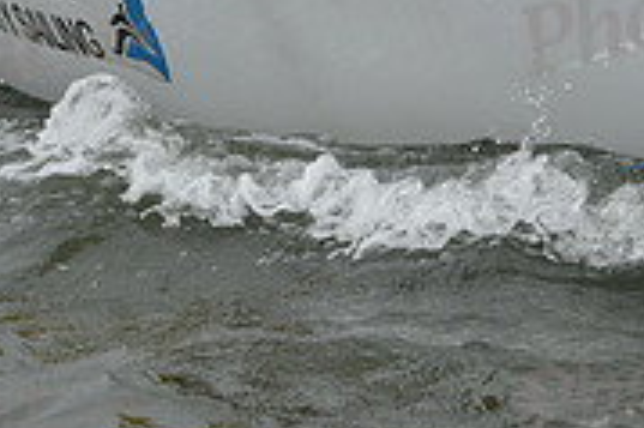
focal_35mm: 331
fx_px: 5916
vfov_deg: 4.1
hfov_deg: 6.2
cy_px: -153
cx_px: 338
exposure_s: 1/800
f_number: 7.1
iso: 400
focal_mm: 102
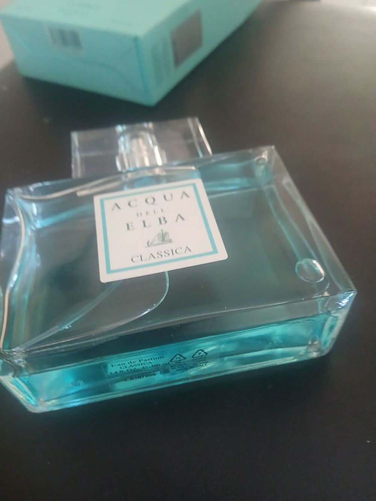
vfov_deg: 67.3
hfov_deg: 53.1
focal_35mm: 26
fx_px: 376
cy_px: 250
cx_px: 188
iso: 400
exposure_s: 1/20
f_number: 1.8
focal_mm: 3.98
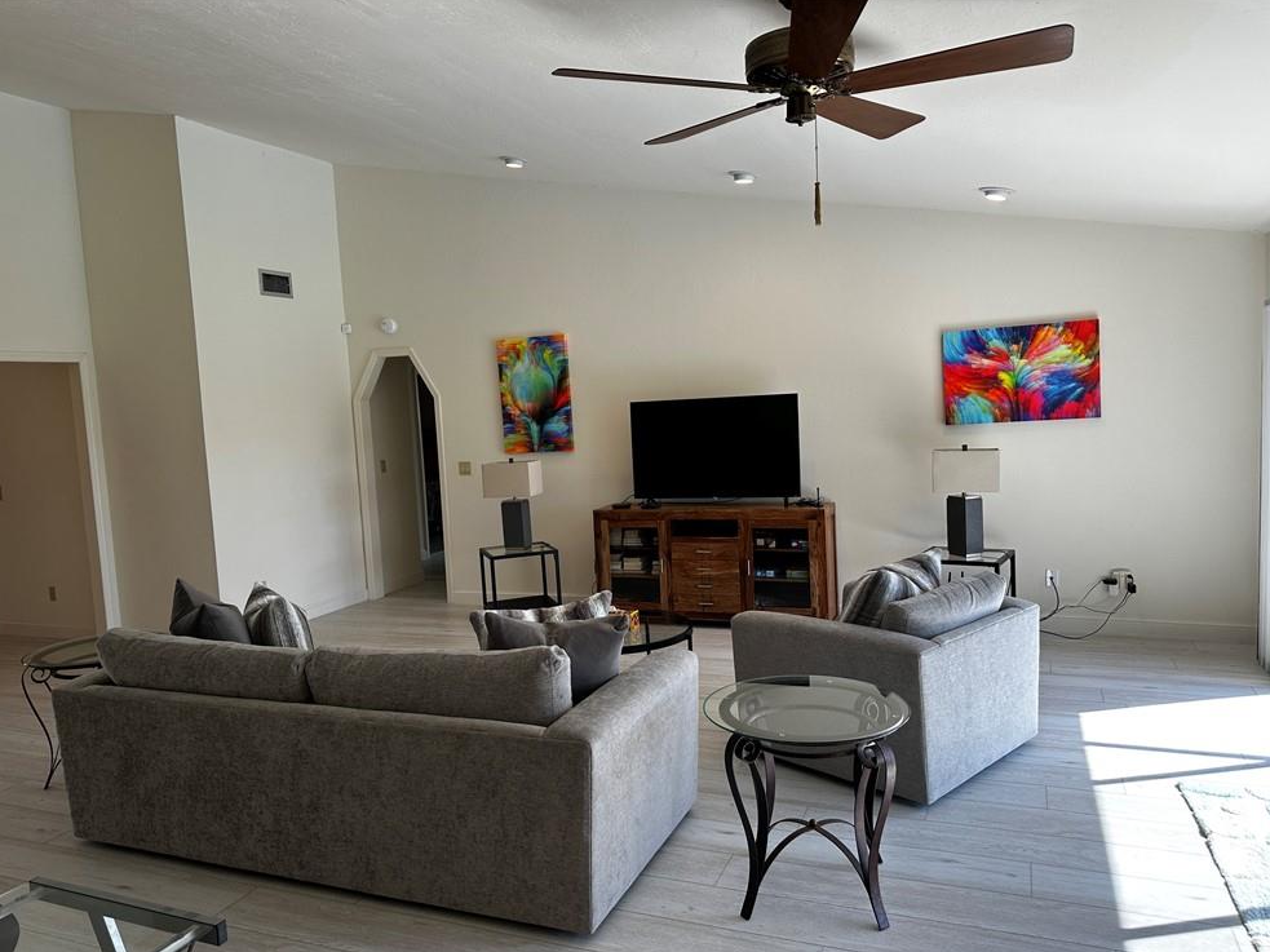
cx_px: 630
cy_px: 490
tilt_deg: -4.0
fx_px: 917
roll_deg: +2.5
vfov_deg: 54.9
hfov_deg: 69.4
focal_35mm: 25
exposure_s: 1/120
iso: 64
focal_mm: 6.86
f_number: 1.78
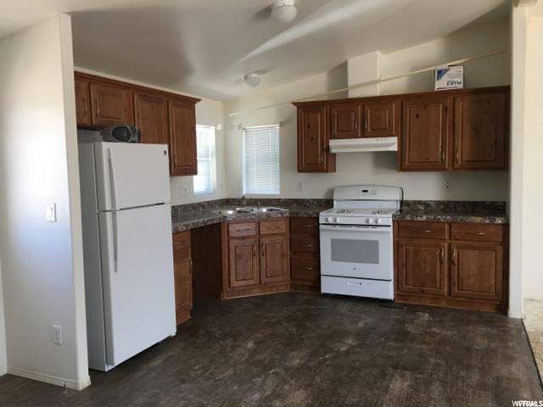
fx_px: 455
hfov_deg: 61.7
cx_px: 272
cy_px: 204
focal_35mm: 29
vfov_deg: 48.2
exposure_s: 1/40
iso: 25
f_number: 2.2
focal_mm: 4.15
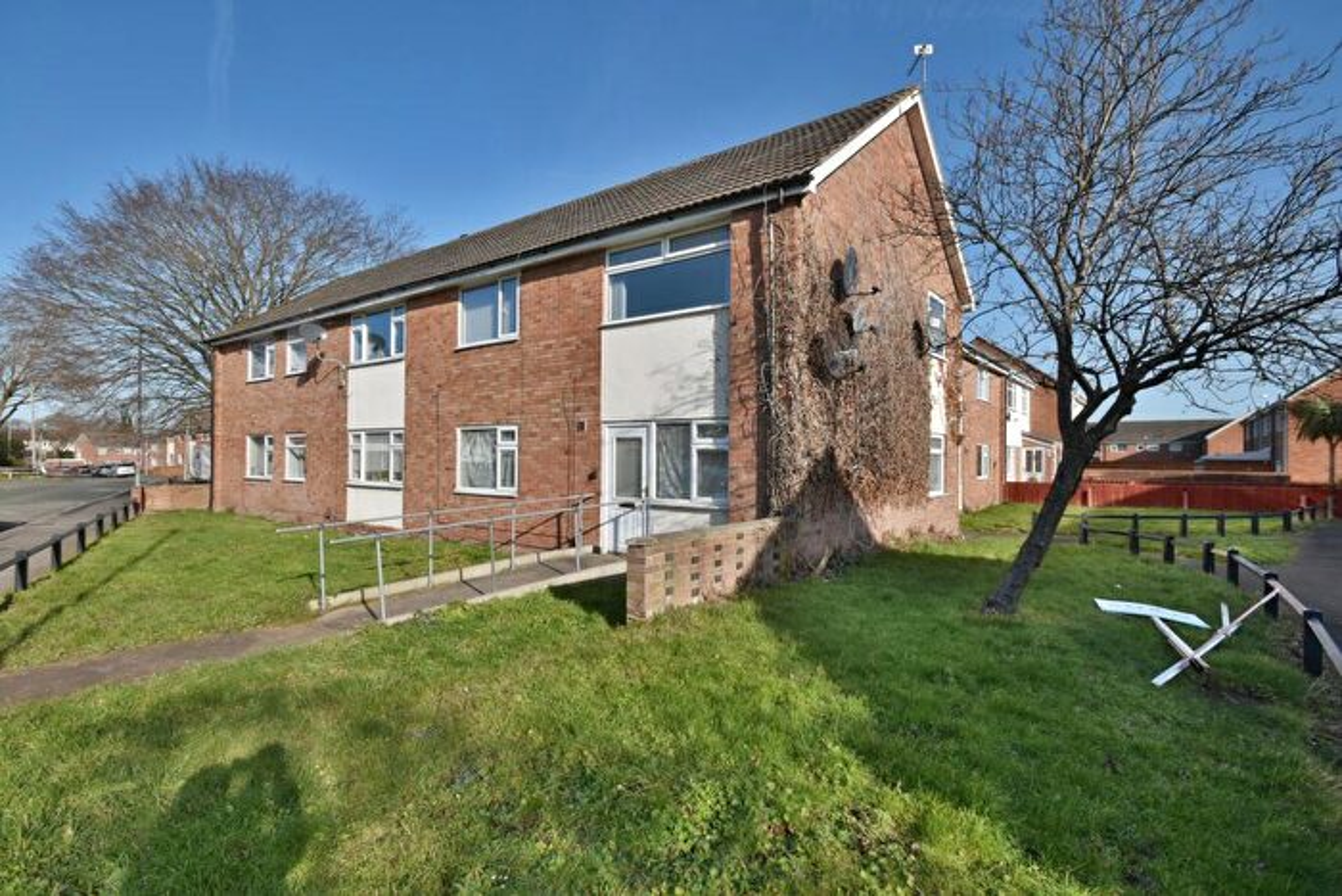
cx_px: 671
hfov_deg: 92.4
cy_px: 448
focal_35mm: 17
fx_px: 643
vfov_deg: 69.7
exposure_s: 1/640
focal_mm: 11.5
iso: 800
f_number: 13
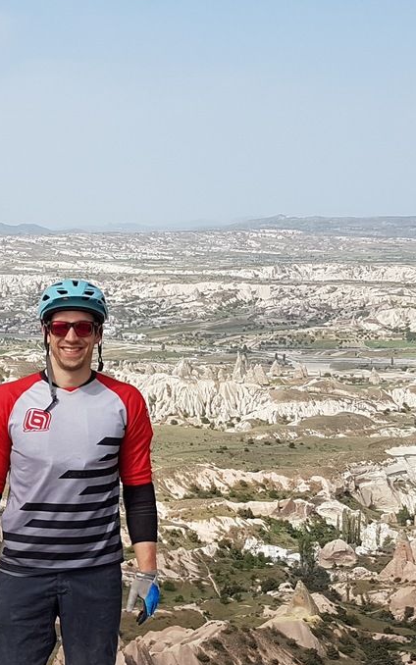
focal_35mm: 65
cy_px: 416
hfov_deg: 19.5
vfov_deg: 31.4
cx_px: 10
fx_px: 1179
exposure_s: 1/2616
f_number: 1.7
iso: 40
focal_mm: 4.2
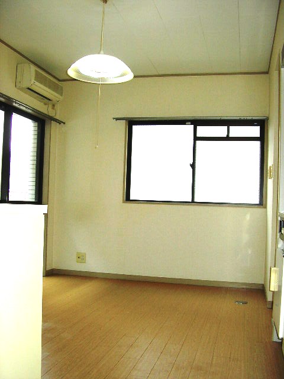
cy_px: 190
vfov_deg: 49.0
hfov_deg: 37.7
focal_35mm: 38
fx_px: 416
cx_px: 142
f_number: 2.9
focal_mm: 5.8
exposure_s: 1/102
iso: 50
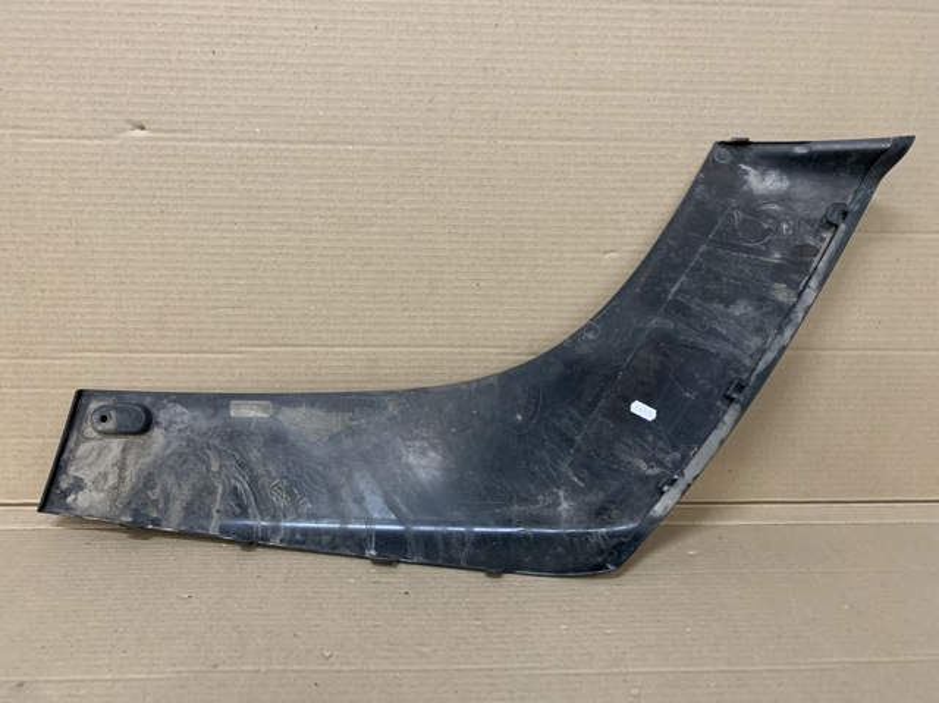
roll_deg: -0.9
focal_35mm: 26
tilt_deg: -15.7
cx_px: 470
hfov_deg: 67.3
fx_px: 705
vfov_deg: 53.0
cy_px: 352
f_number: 1.8
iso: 250
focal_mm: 4.25
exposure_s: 1/33
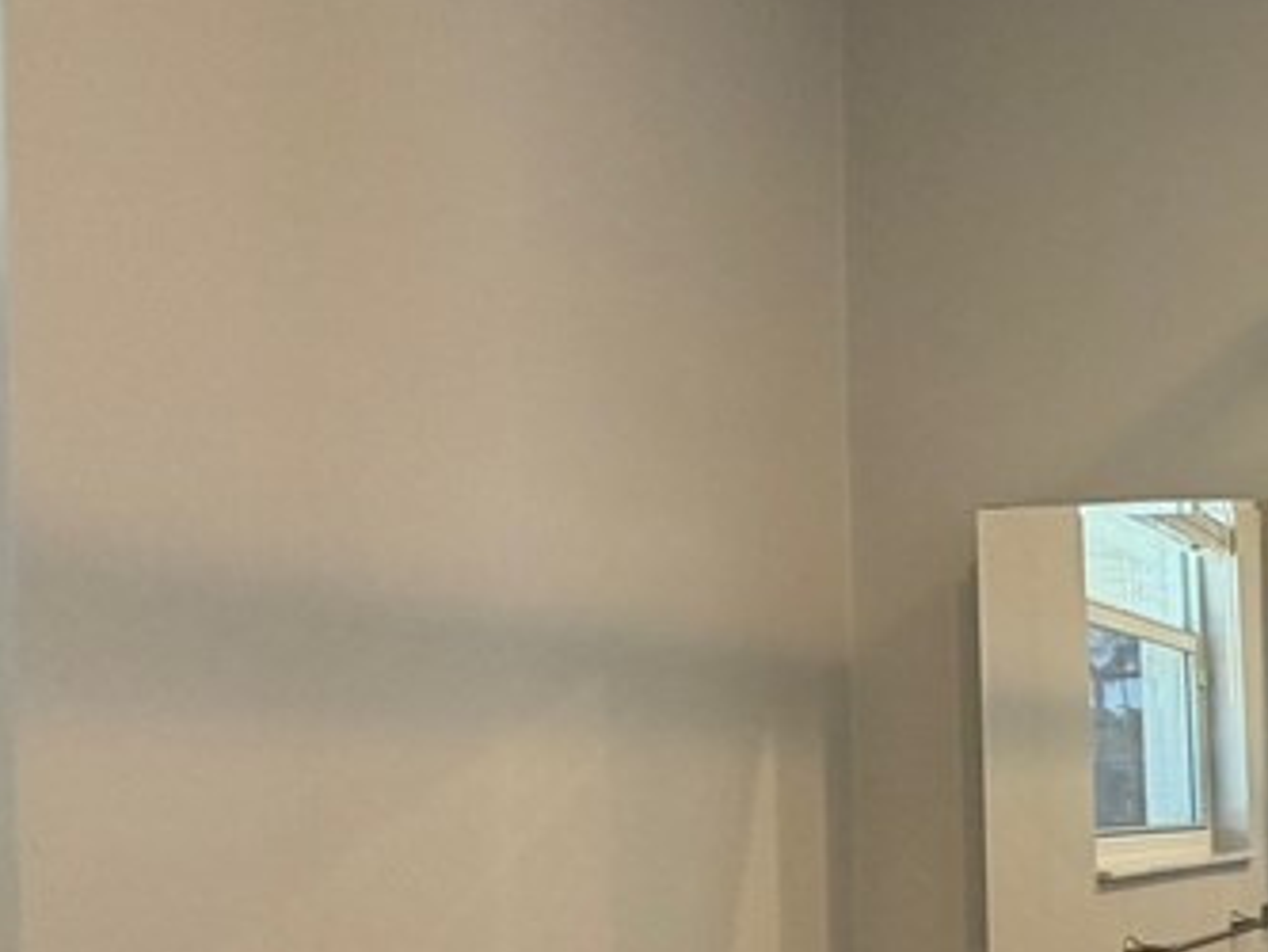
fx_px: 1576
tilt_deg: -0.4
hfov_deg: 32.5
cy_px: 769
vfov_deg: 32.6
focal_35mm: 43
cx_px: 1664
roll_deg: +2.0
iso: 125
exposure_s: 1/62
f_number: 2.2
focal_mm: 2.22
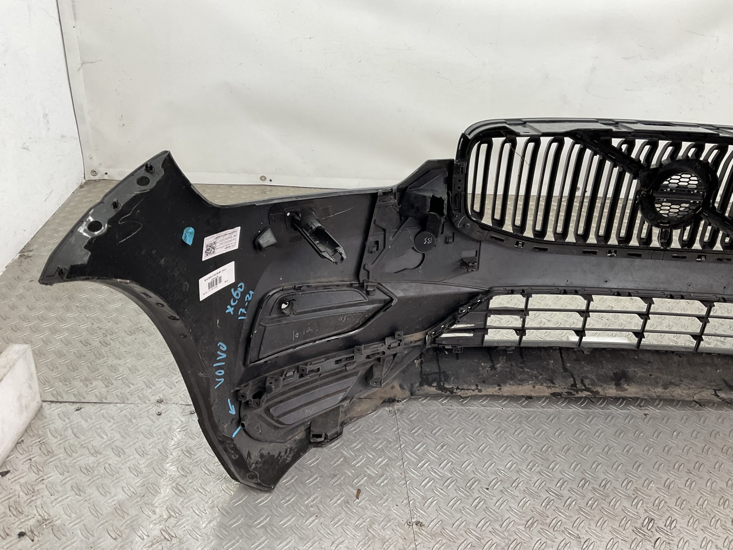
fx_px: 614
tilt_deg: -31.0
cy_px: 275
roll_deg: -7.7
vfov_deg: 48.2
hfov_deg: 61.7
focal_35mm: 29
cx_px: 366
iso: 32
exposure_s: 1/120
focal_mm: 3
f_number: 1.8
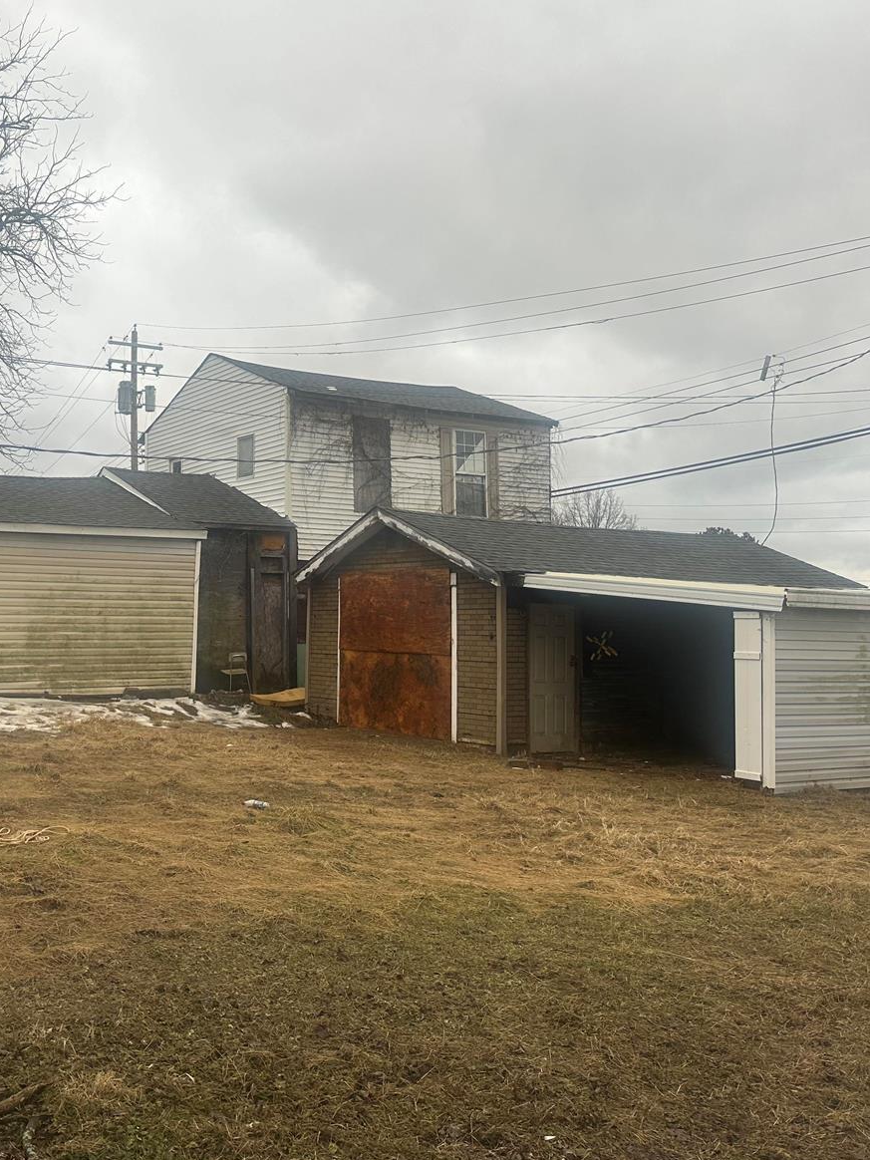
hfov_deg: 41.3
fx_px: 1106
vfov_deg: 55.3
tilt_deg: +2.7
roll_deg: -1.0
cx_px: 185
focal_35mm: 33
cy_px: 566
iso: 80
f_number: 1.78
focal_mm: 6.86
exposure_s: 1/501
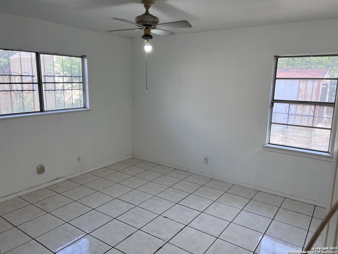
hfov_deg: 67.3
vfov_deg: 53.1
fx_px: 254
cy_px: 127
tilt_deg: -10.3
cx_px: 169
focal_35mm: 26
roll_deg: -0.4
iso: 64
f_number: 1.5
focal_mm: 5.7
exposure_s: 1/137
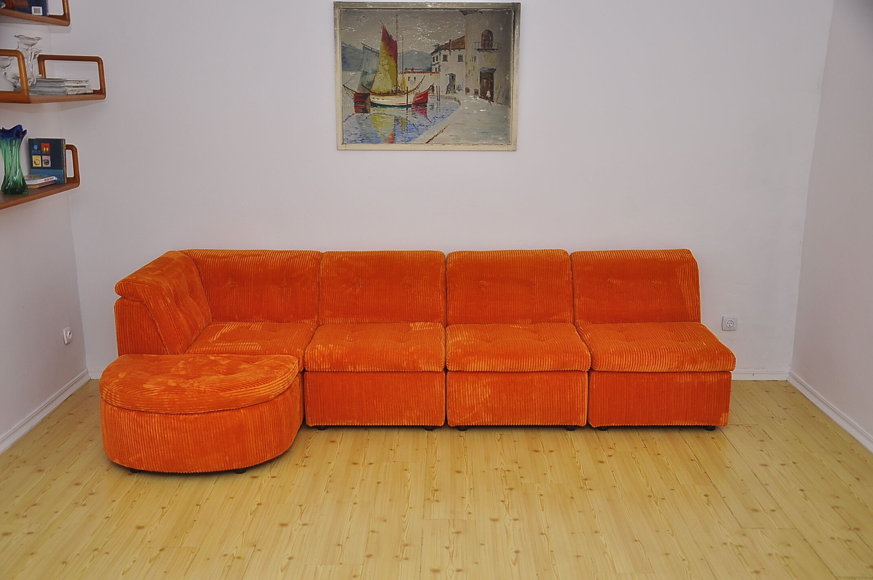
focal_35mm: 38
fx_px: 908
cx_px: 436
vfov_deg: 35.4
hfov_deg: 51.3
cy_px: 290
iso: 250
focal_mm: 25
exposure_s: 1/200
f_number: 4
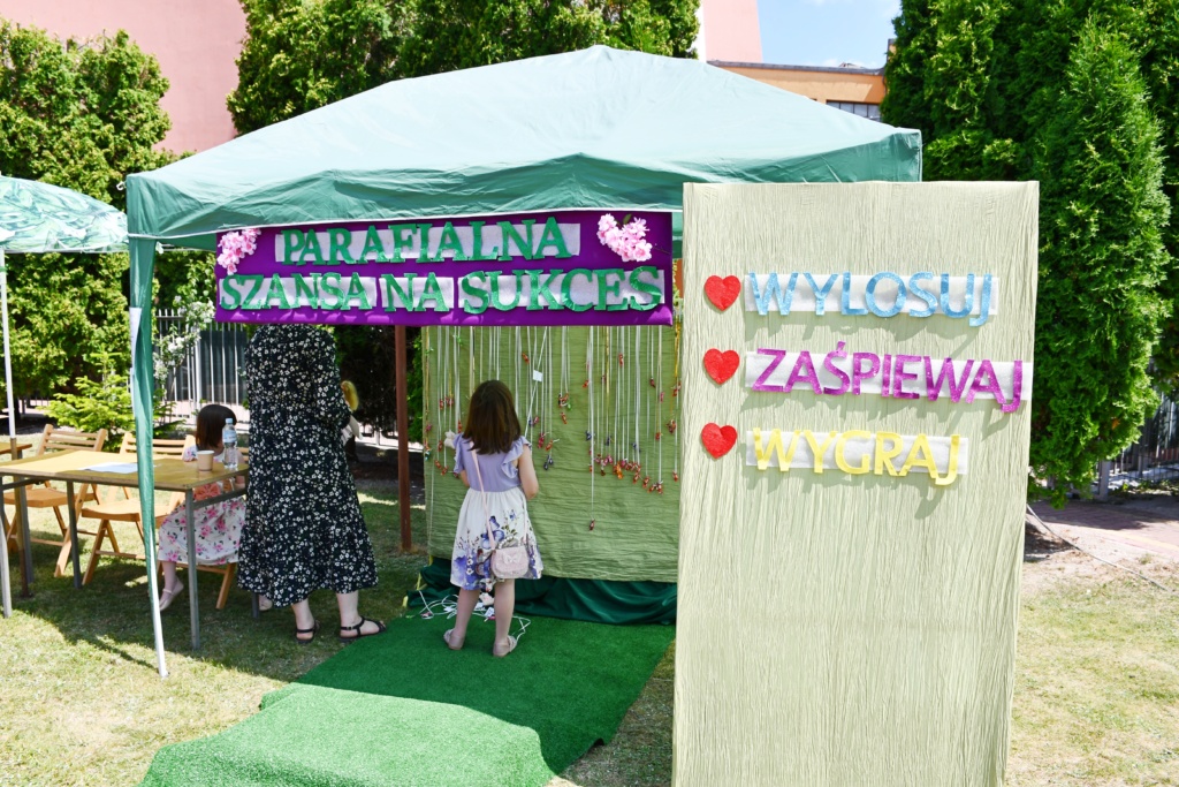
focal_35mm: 27
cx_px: 590
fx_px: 884
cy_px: 394
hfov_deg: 67.4
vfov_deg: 47.9
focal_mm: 18
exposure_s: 1/250
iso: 110
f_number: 8
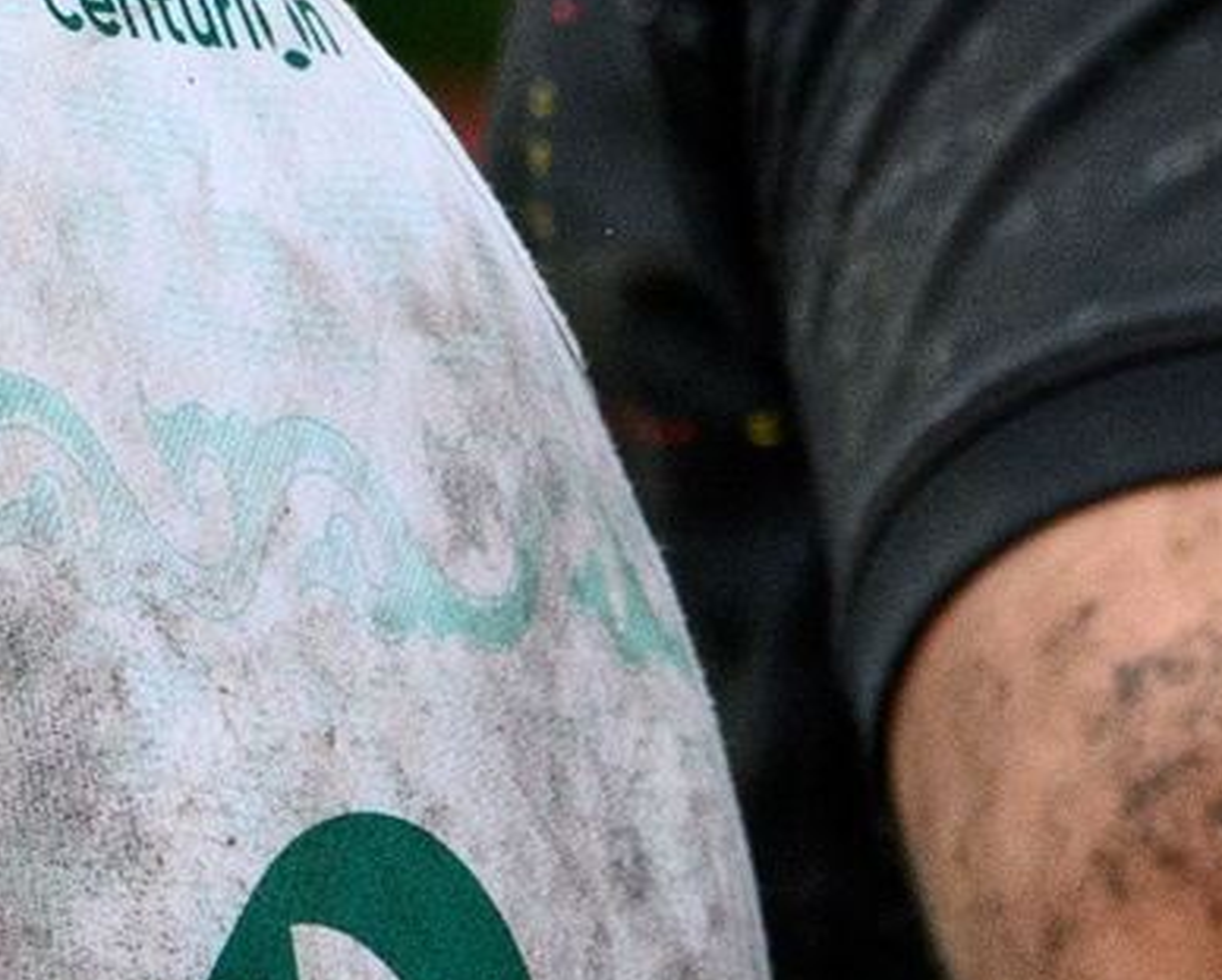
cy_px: -373
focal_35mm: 1297
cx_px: -2251
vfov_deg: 1.2
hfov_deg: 1.5
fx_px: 46943
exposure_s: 1/2500
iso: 1250
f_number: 5.6
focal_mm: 160
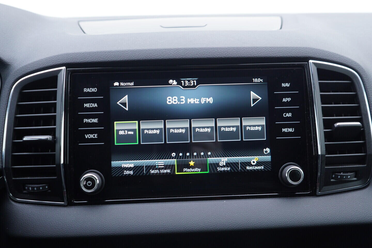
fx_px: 372
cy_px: 124
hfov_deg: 53.1
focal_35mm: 36
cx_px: 186
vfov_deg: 36.9
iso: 200
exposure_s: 1/40
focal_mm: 24
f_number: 2.8
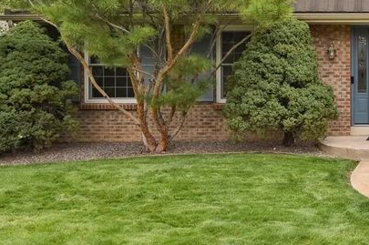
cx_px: 439
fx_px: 440
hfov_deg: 35.9
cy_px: 85
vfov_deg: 30.9
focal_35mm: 43
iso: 250
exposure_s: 1/50
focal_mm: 17
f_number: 8
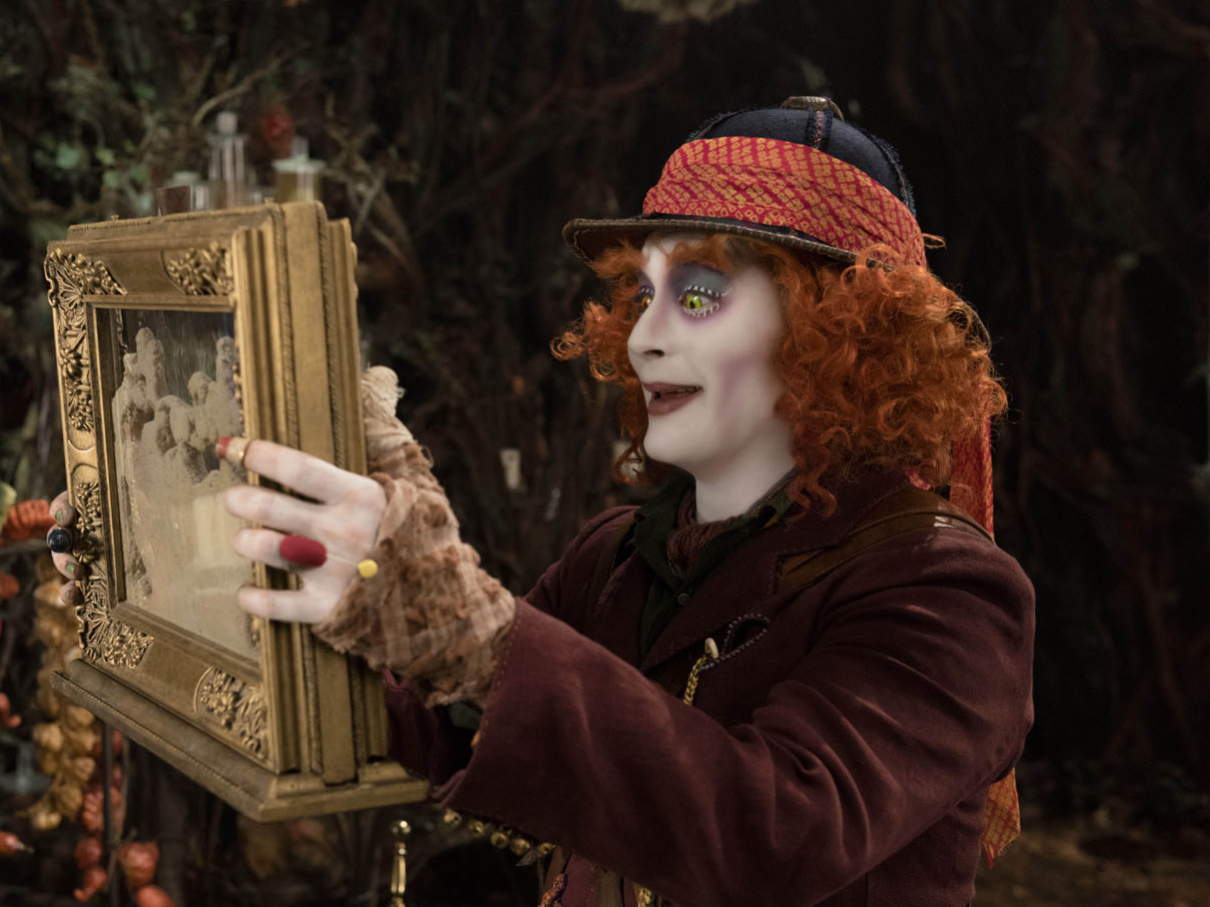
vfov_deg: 24.0
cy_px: 508
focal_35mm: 61
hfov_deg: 31.5
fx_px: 2132
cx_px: 417
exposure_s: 1/125
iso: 1250
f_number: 4.5
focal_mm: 48
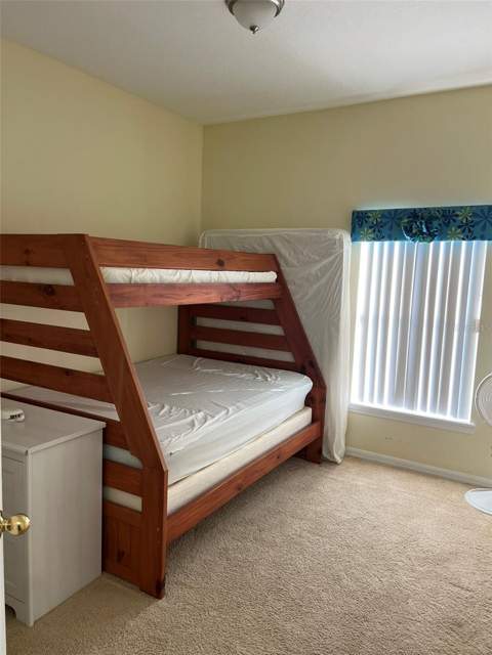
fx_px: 493
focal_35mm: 26
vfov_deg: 67.3
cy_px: 328
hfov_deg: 53.1
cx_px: 246
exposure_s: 1/60
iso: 80
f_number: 1.5
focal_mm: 5.7
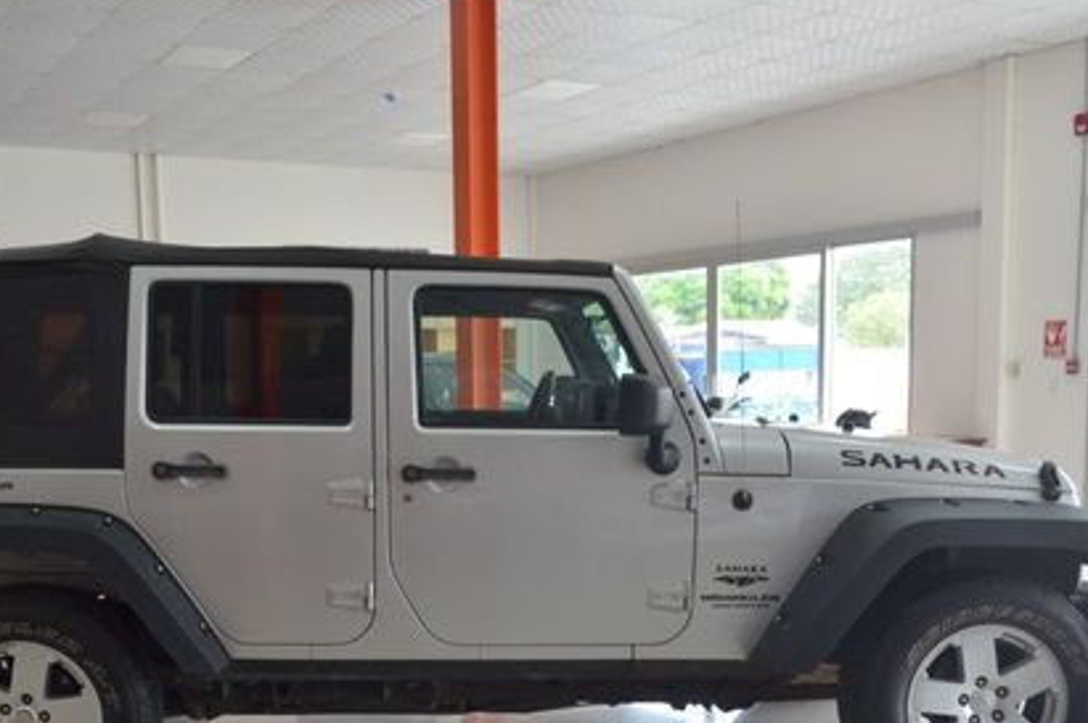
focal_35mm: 42
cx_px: 410
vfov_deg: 31.4
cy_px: 524
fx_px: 1268
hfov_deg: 46.1
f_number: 4.5
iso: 500
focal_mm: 18
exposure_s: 1/100
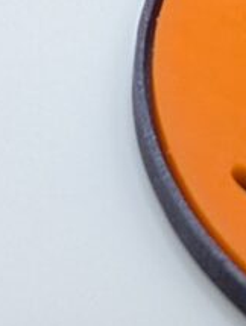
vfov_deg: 5.1
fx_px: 3439
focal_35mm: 364
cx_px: -212
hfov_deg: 4.1
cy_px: -661
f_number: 1.68
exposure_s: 1/56.6
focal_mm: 6.9
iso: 29
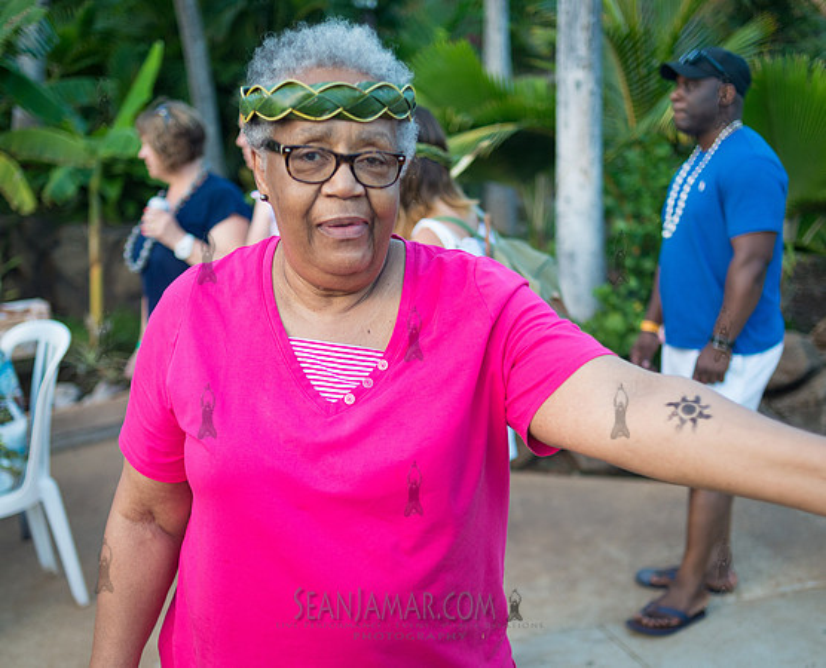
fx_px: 1088
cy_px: 372
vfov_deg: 34.1
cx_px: 422
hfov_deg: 41.6
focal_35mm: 44
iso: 800
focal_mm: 35
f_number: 2.5
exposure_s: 1/400
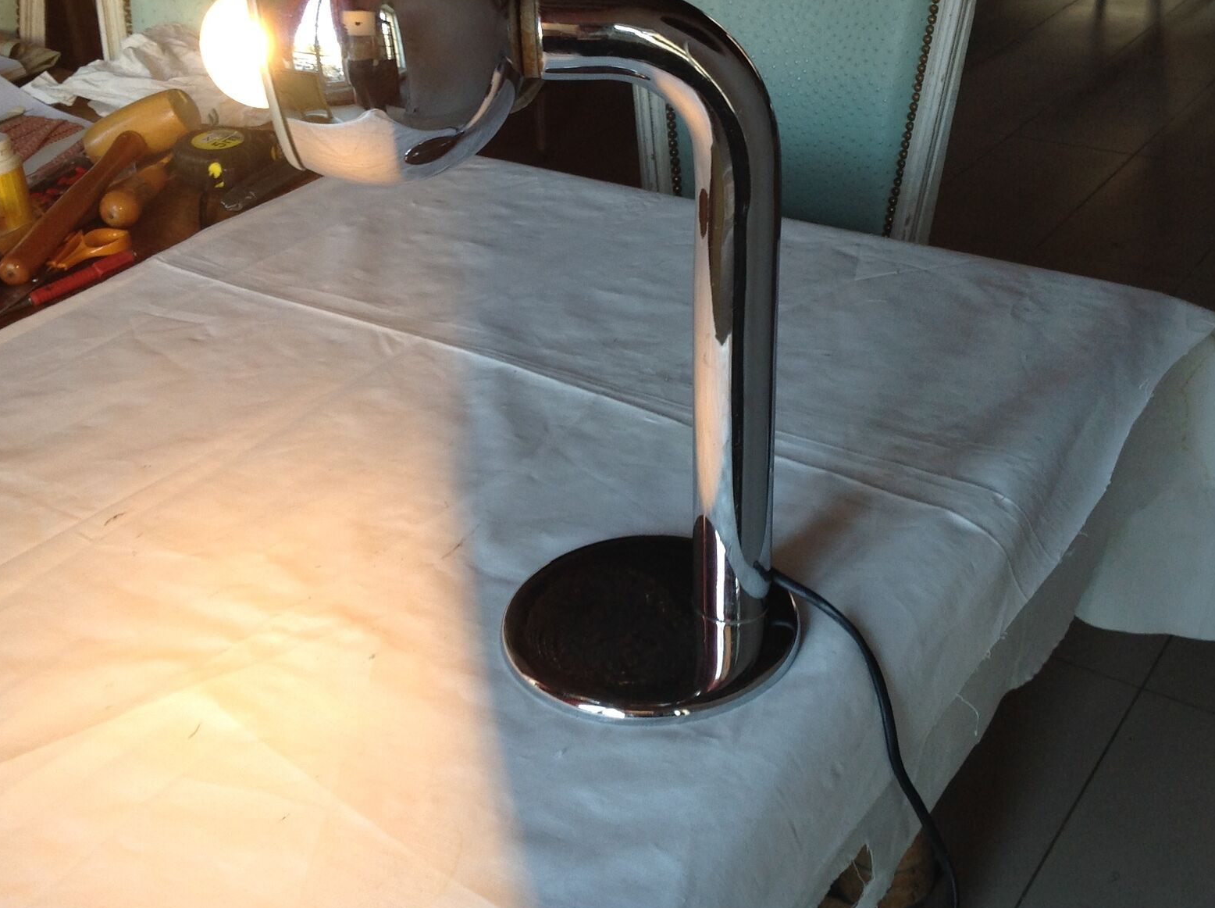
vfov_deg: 32.0
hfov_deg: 42.1
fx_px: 1577
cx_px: 675
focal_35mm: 45
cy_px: 364
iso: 64
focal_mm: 4.28
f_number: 2.4
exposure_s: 1/40
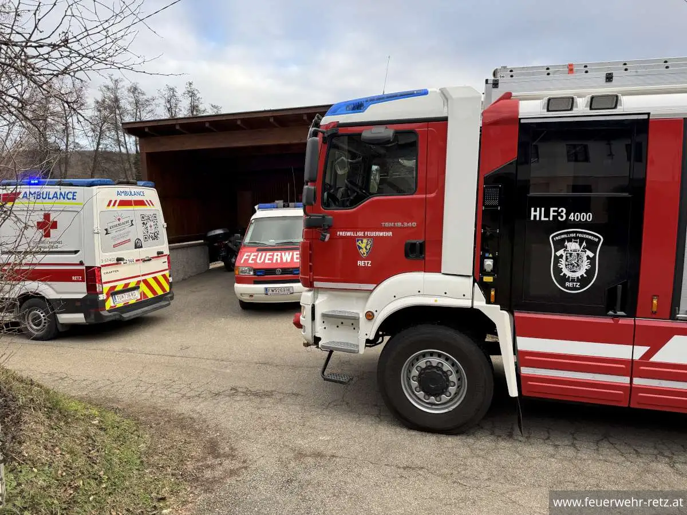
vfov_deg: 56.8
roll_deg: +2.0
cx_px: 344
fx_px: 476
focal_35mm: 24
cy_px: 258
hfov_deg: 71.6
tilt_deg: -4.4
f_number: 1.78
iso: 80
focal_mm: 6.76
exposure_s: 1/693
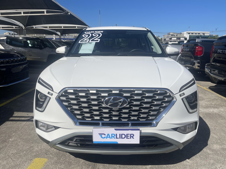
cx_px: 113
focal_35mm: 25
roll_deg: -1.2
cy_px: 84
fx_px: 163
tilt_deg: -12.6
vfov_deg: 54.9
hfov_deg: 69.4
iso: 32
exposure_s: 1/7407
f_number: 1.6
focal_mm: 5.1
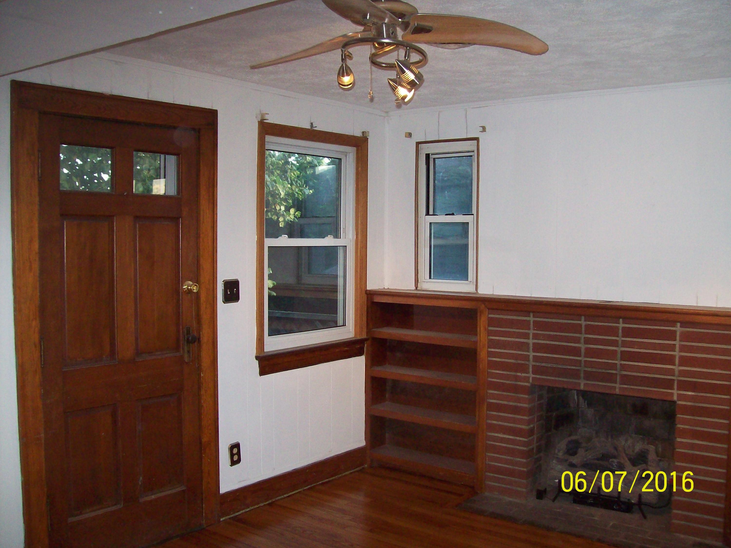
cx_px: 366
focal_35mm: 36
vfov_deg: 39.7
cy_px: 274
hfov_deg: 51.4
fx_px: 760
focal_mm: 6
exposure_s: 1/64
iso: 200
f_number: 2.7
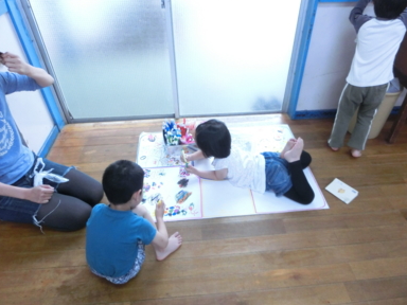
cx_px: 205
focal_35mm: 25
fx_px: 294
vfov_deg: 54.9
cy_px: 151
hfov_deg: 69.4
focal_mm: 4.24
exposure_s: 1/125
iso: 640
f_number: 3
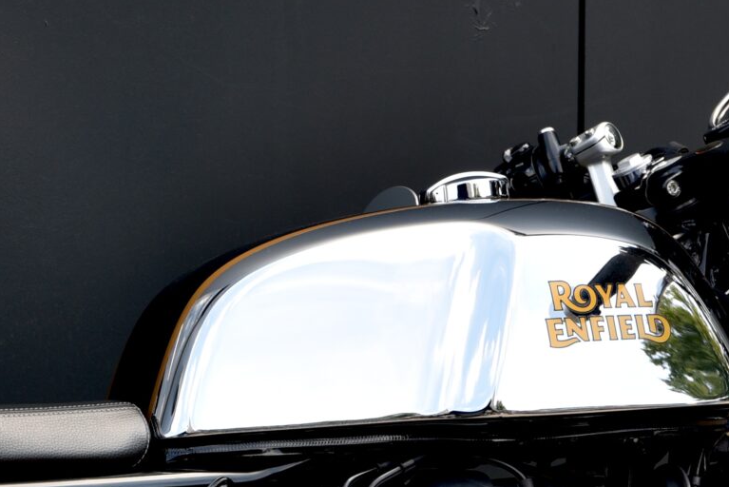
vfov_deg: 6.5
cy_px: 742
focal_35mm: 207
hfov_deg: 9.9
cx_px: 210
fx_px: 4193
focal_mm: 62
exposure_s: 1/100
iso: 100
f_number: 5
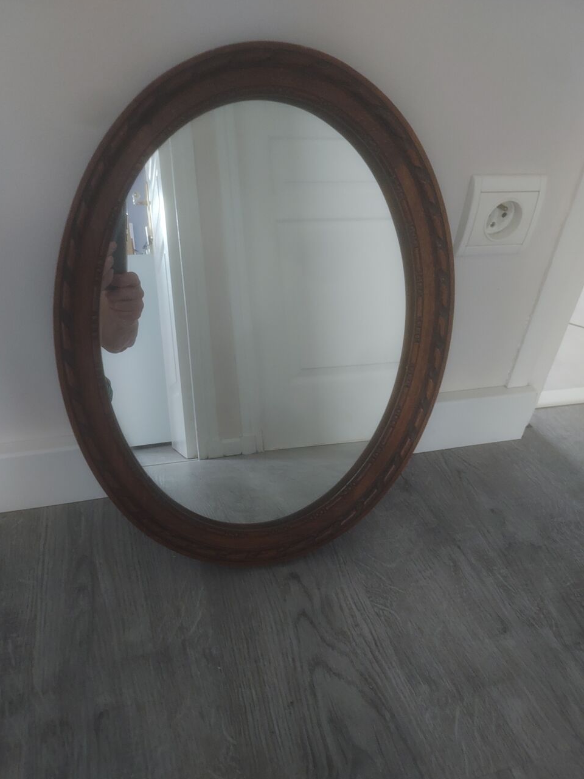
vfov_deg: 69.4
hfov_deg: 54.9
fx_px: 562
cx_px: 280
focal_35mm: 25
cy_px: 400
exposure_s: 1/33
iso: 500
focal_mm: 4.6
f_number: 1.8
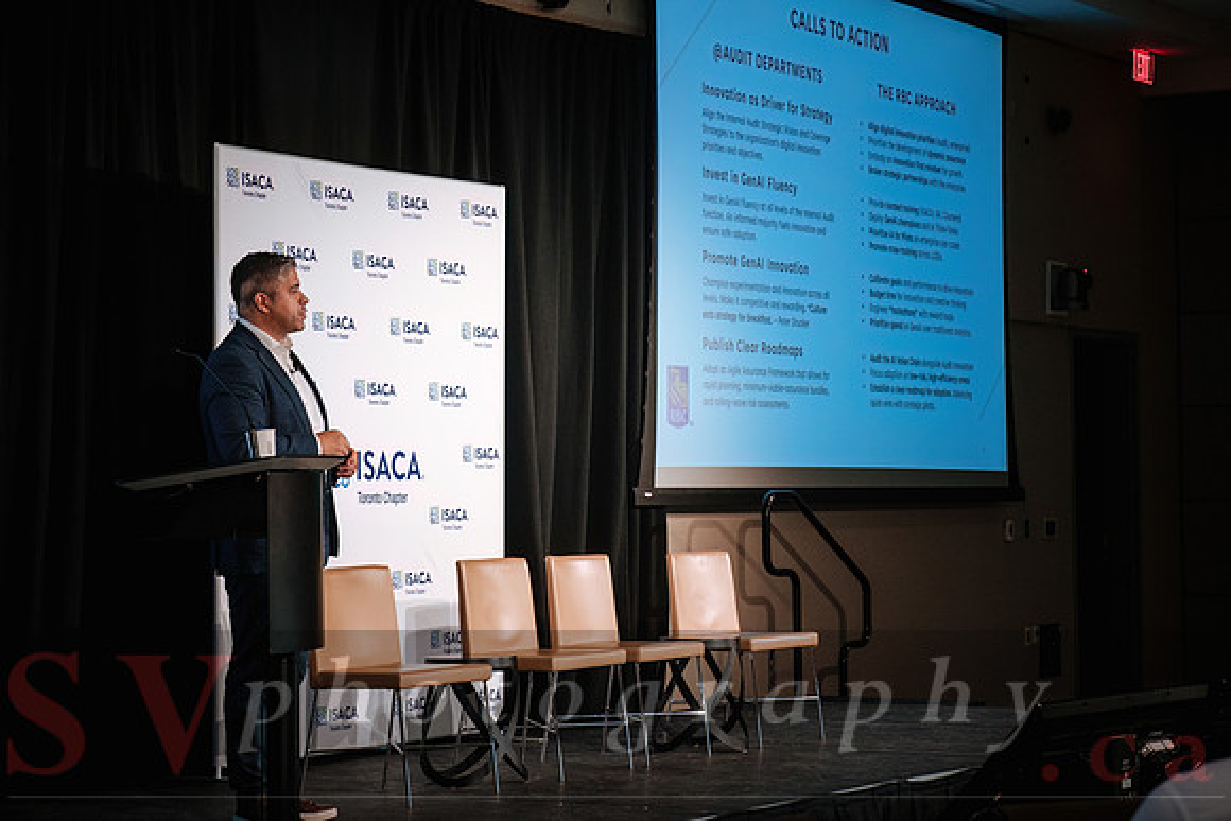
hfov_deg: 23.1
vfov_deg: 15.5
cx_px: 577
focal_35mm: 88
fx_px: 3017
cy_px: 385
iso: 800
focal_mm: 55
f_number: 2.8
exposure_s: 1/100
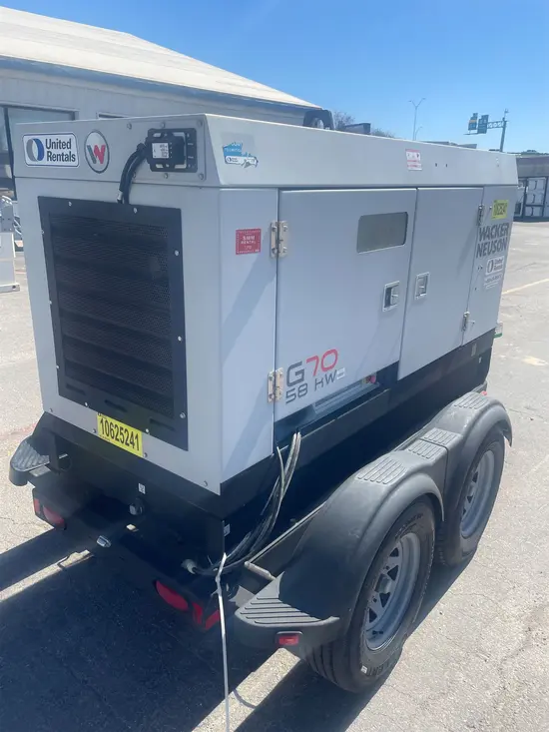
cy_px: 366
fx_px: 550
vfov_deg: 67.3
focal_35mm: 26
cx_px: 274
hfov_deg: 53.1
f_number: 1.6
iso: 50
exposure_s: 1/3401
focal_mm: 4.2
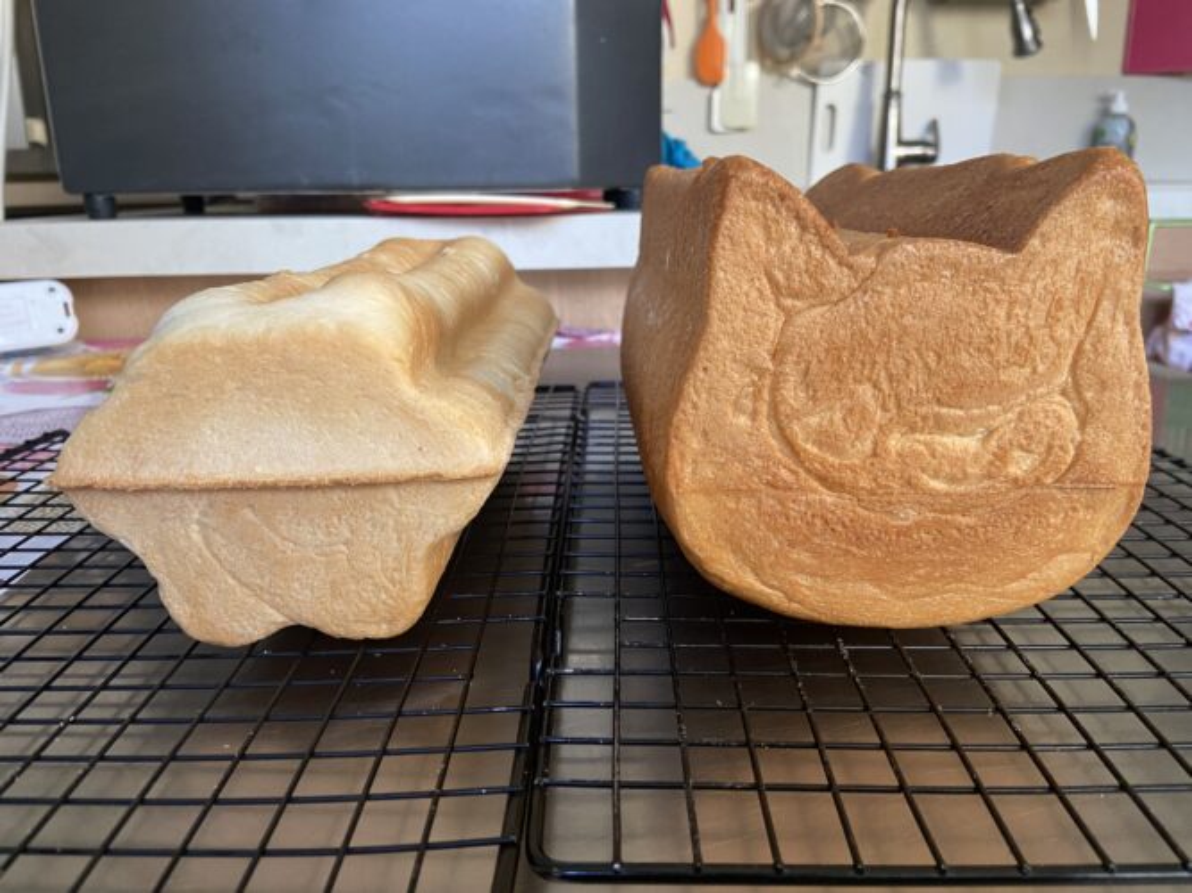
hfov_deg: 67.3
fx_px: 895
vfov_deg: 53.0
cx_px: 596
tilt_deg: -16.8
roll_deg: +1.6
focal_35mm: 26
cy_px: 446
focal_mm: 4.25
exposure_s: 1/60
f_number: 1.8
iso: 200
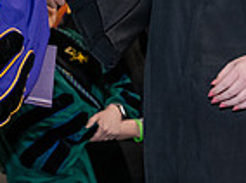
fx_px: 1951
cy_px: -58
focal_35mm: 275
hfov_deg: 7.2
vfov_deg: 5.4
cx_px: 68
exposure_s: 1/200
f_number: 5
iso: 2500
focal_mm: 70
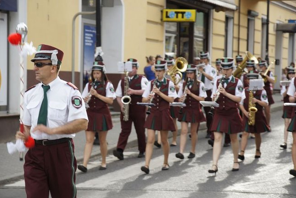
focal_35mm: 106
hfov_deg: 19.3
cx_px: 149
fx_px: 872
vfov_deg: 12.9
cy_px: 99
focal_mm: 70
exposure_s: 1/125
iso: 100
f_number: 4.5
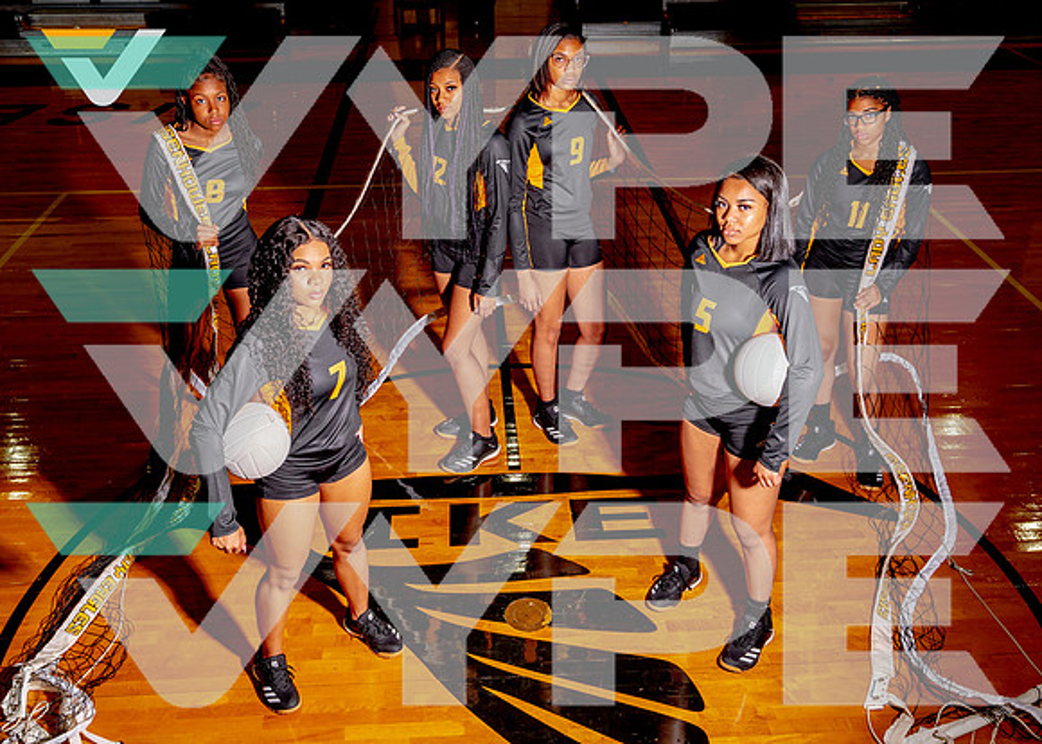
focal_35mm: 35
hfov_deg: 54.0
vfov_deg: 40.0
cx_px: 520
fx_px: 1022
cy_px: 372
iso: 100
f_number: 5.6
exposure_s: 1/125
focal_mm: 33
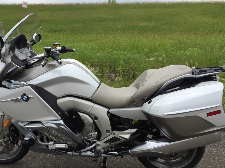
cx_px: 89
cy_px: 92
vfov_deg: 38.6
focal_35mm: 37
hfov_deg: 49.8
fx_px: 240
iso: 32
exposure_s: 1/1799
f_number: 2.2
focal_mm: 4.15
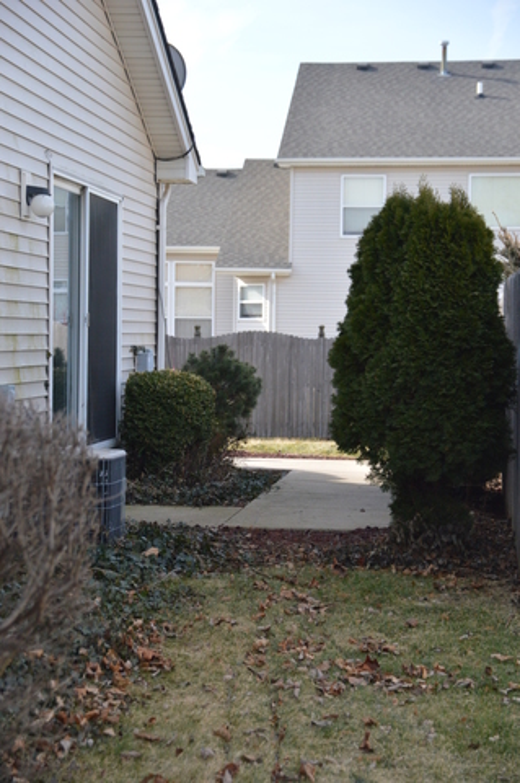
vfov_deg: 27.0
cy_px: 392
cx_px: 260
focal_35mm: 75
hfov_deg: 18.1
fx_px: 1628
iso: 720
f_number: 3.8
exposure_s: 1/2500
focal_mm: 50
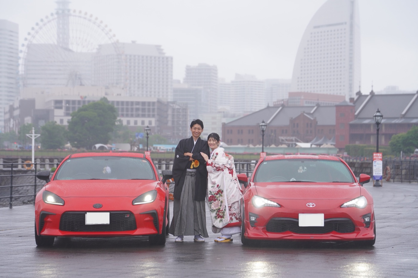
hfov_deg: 18.6
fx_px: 1277
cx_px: 209
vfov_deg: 12.4
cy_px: 139
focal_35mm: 110
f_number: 5
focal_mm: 110
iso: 400
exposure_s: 1/160
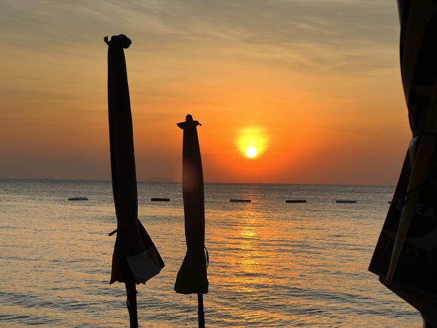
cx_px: 218
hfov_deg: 25.3
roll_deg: -0.4
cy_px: 164
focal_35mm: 77
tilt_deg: +0.2
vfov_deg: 19.1
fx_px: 972
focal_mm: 9
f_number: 2.8
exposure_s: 1/713
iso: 32
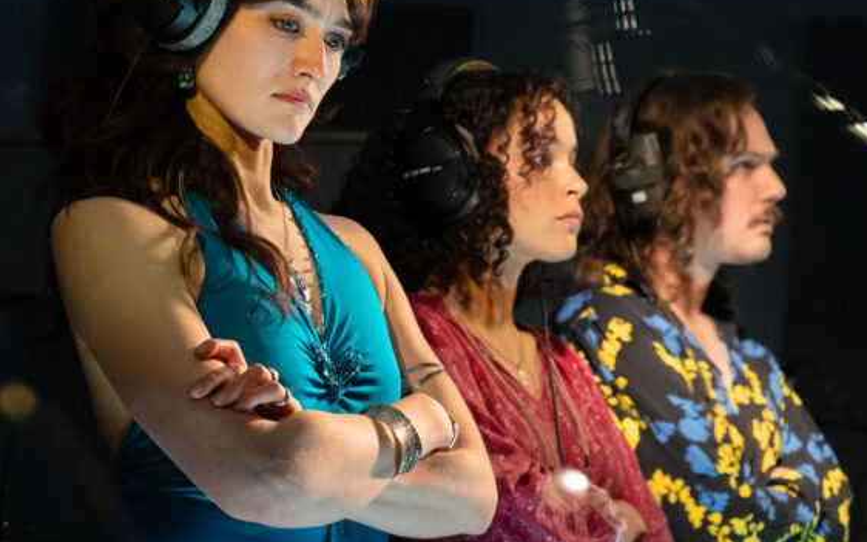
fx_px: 2457
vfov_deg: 12.6
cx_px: 591
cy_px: 259
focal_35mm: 104
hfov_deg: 19.9
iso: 2500
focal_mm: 56
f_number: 3.5
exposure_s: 1/320
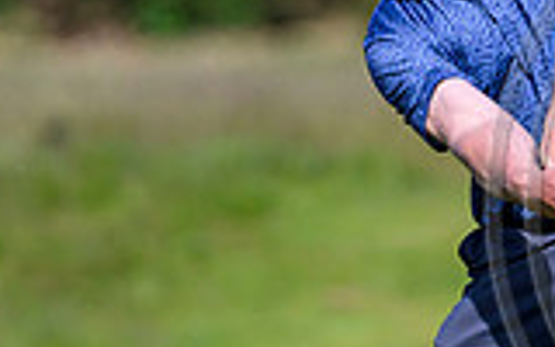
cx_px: 577
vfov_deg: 0.7
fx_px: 28330
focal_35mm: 1873
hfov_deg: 1.1
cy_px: 134
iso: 500
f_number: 4.5
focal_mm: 400
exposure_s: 1/5000
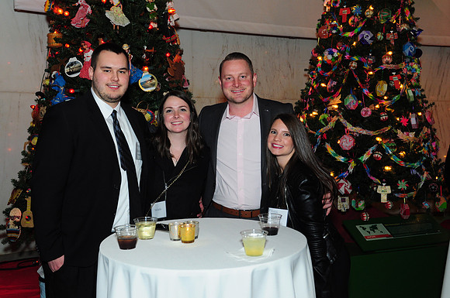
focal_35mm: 36
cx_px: 225
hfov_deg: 53.2
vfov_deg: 36.8
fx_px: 449
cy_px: 149
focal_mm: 24
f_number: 4.5
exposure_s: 1/60
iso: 640
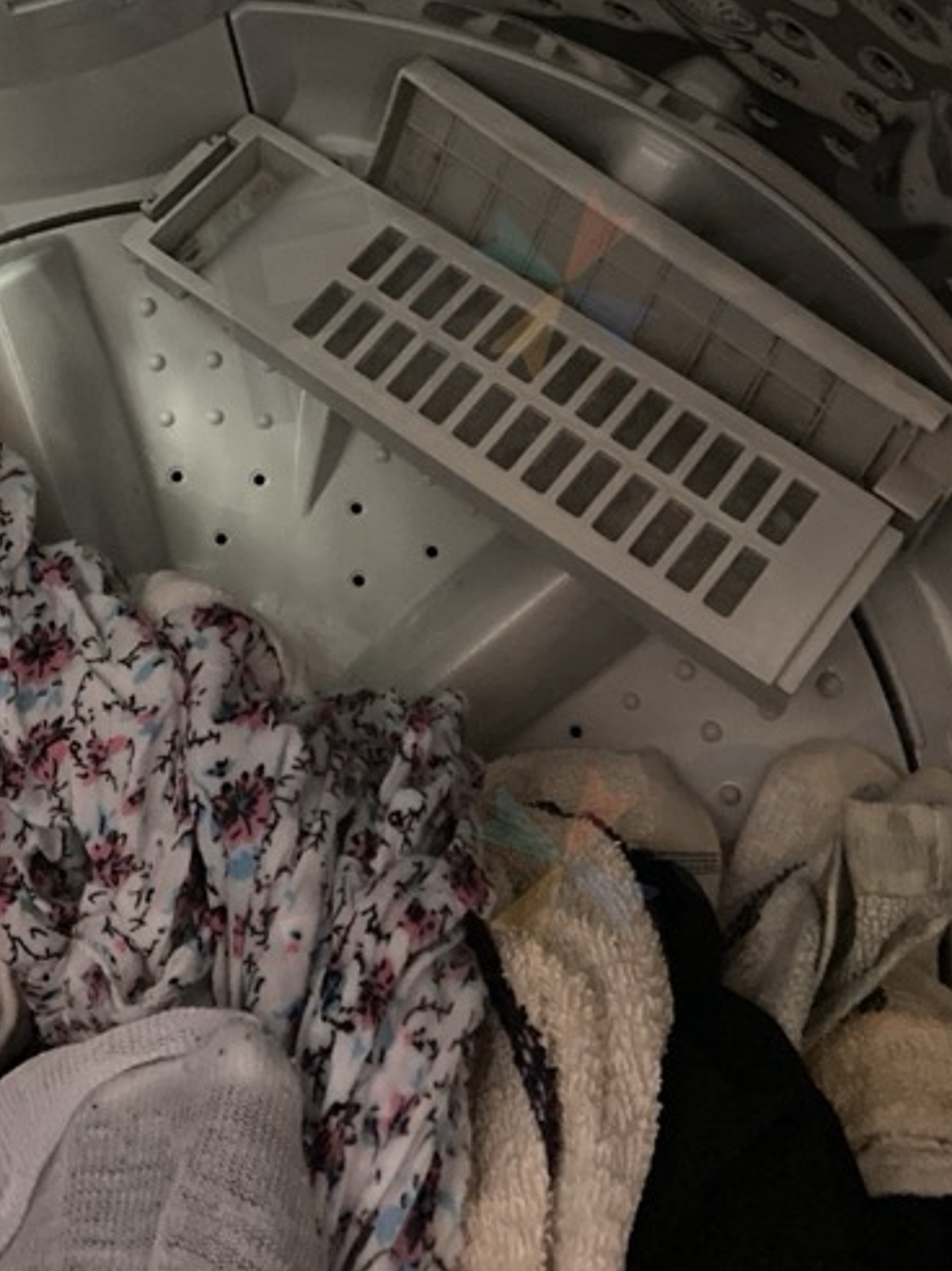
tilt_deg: -66.6
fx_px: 2091
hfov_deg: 25.0
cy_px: 101
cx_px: 116
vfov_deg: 32.0
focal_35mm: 57
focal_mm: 3.99
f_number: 1.8
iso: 640
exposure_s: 1/20
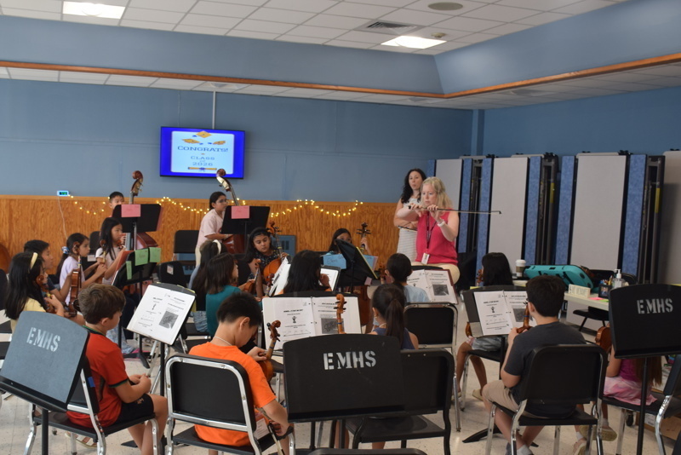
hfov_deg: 57.2
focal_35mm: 33
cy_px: 228
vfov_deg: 40.0
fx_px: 624
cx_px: 340
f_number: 4.5
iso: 400
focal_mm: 22
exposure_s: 1/80
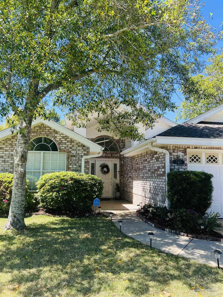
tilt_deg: +4.9
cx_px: 112
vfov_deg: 67.3
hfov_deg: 53.1
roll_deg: +2.7
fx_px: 223
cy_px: 148
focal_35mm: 26
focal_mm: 5.7
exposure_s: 1/1079
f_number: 1.5
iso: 50
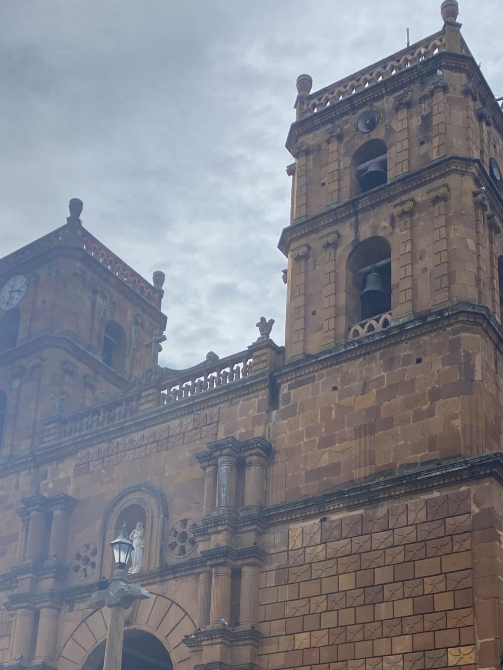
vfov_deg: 36.5
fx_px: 949
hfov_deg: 29.7
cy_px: 604
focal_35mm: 49
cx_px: 254
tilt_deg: +20.5
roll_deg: -3.1
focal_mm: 4.25
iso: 32
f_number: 1.8
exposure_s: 1/4115
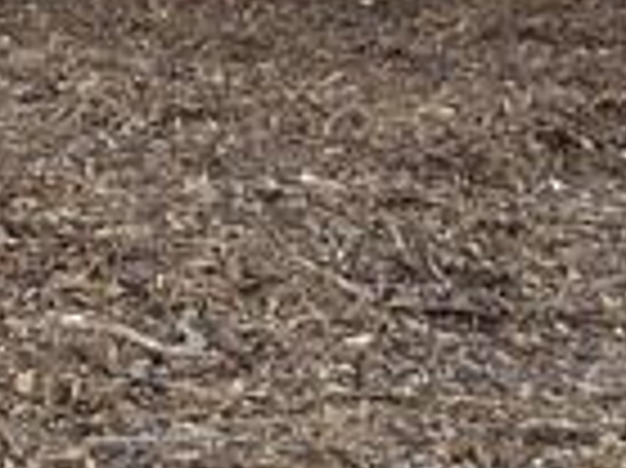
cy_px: -452
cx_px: -137
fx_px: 3234
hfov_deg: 10.8
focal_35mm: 179
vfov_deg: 7.9
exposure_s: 1/227
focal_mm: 4.9
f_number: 3
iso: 100
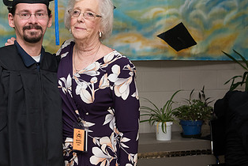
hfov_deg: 24.2
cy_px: 76
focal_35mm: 83
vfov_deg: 16.5
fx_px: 572
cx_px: 66
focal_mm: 45
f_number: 7.1
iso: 1600
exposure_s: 1/160
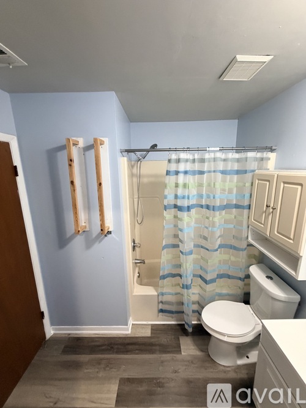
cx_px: 153
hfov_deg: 85.7
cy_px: 204
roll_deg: +2.5
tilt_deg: -9.9
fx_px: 165
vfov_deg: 102.1
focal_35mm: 14
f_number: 2.2
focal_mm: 2.22
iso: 400
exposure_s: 1/60
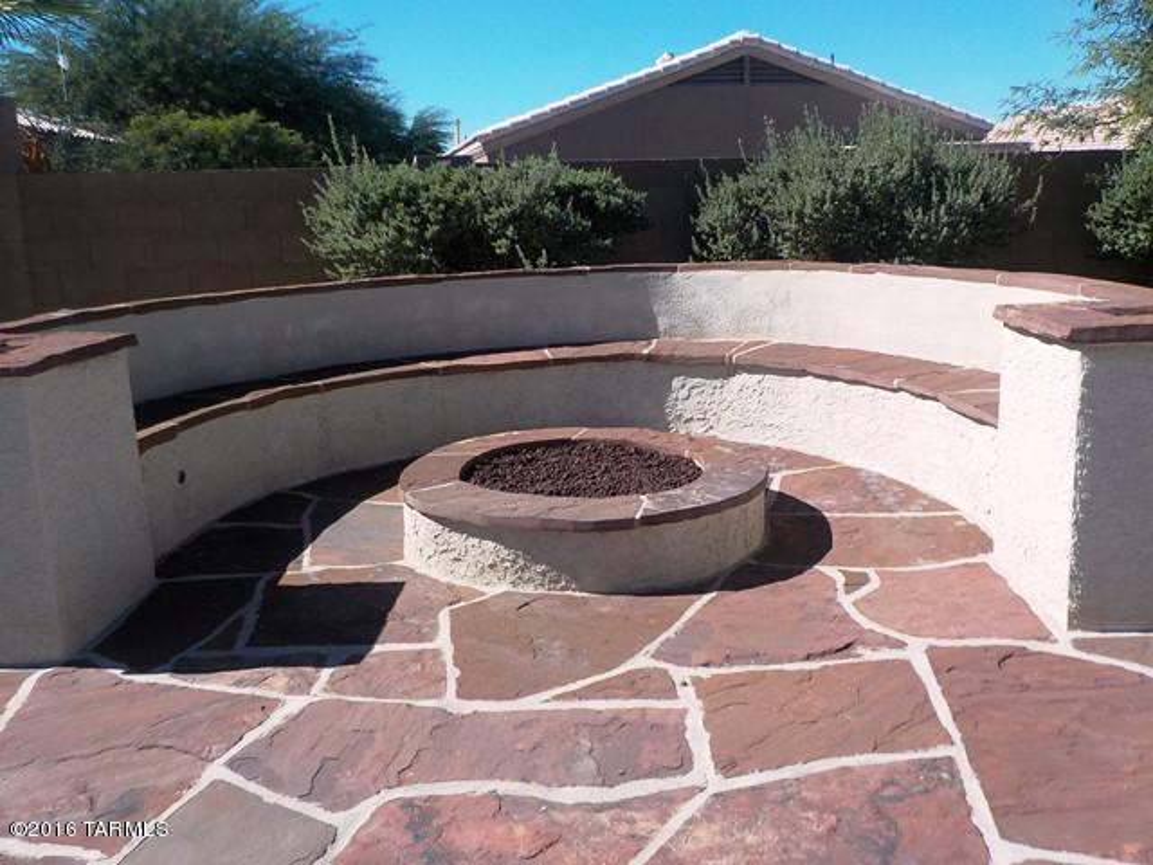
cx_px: 576
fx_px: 999
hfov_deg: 60.0
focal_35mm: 30
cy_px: 432
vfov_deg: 46.8
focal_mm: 4.1
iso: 125
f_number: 3.3
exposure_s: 1/1600
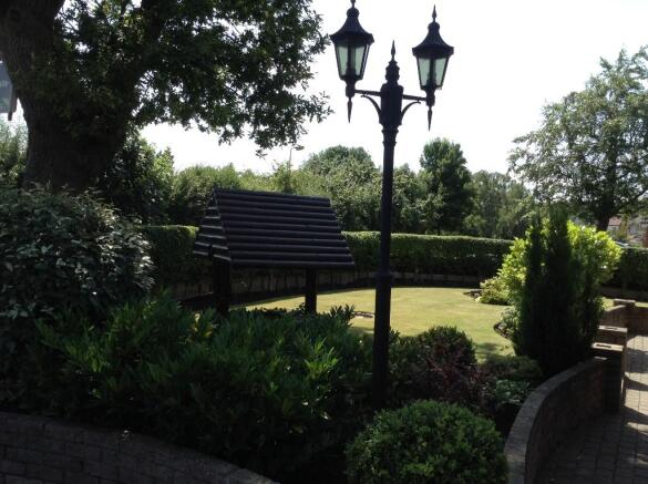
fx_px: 617
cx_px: 324
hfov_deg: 55.4
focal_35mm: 33
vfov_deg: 42.8
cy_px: 242
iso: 32
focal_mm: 3.3
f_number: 2.4
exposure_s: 1/536
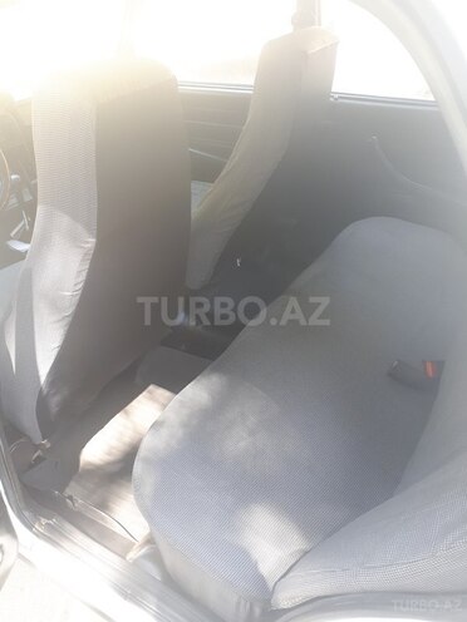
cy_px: 311
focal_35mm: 27
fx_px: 486
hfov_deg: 51.4
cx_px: 234
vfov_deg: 65.3
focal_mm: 3.6
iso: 100
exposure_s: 1/33
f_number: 1.9
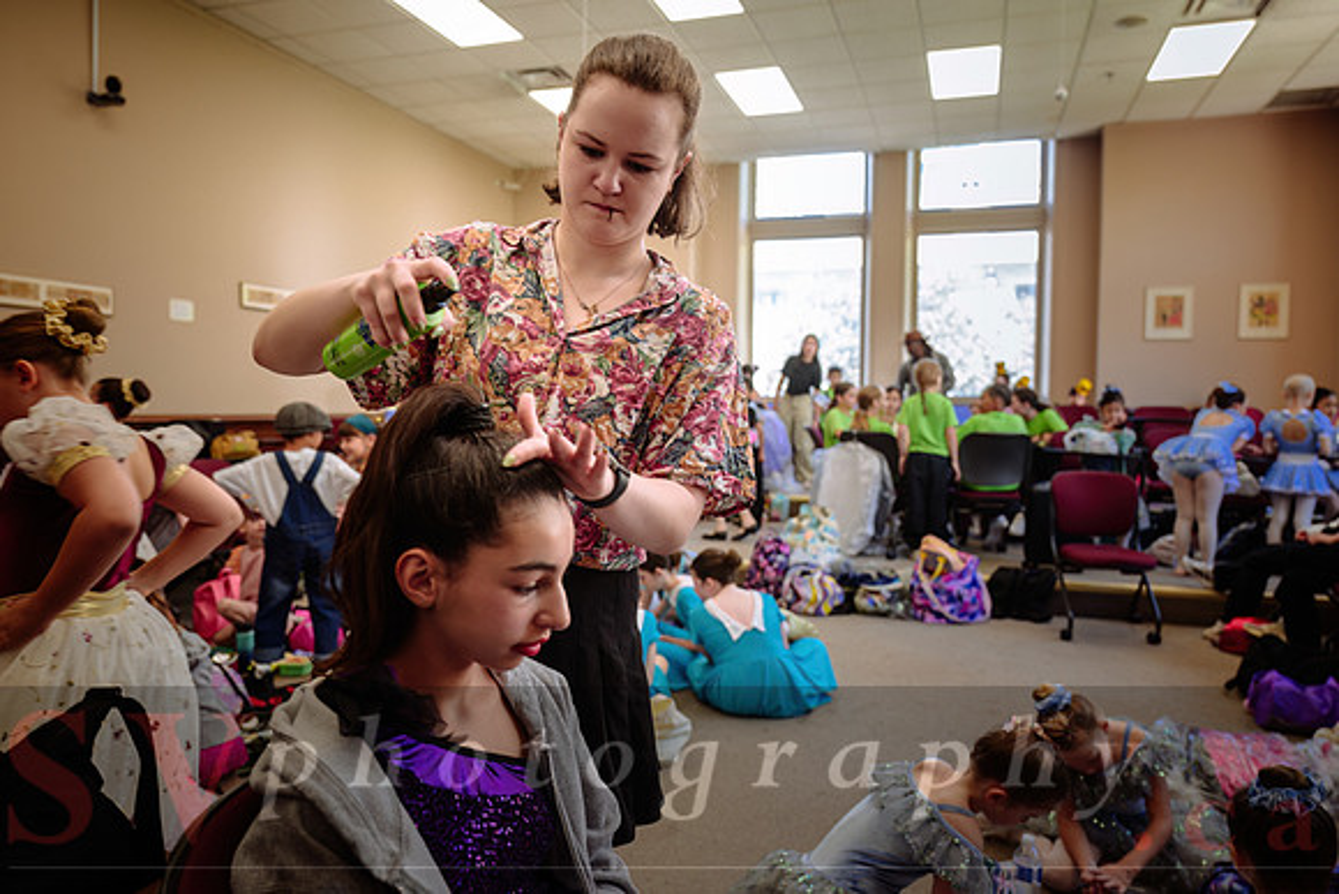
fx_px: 967
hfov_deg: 69.4
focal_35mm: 26
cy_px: 447
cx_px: 670
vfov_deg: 49.6
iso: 320
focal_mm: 26
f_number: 3.2
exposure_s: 1/80
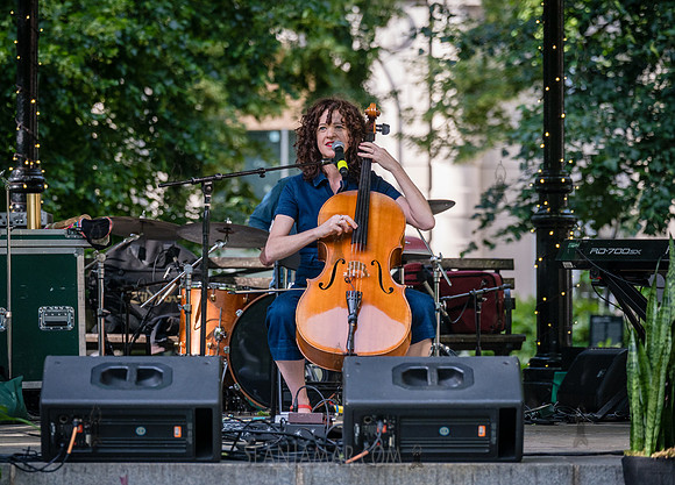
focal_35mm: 169
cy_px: 229
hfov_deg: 11.9
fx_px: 3246
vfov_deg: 8.6
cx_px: 290
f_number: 4
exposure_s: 1/1600
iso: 1600
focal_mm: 150
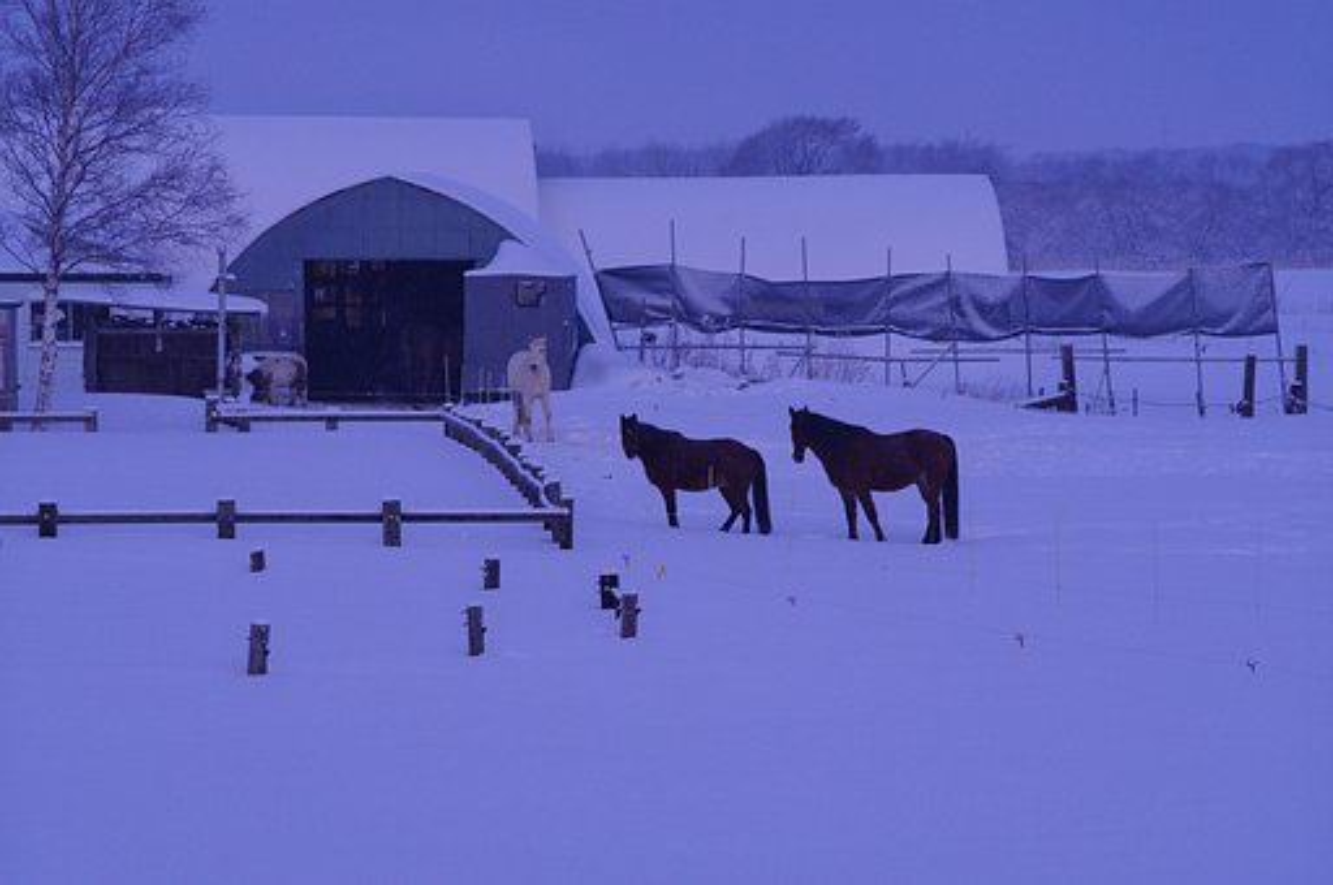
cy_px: 442
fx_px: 7378
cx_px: 666
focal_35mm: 200
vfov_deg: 6.9
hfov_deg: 10.3
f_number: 5.6
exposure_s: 1/50
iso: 400
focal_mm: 133
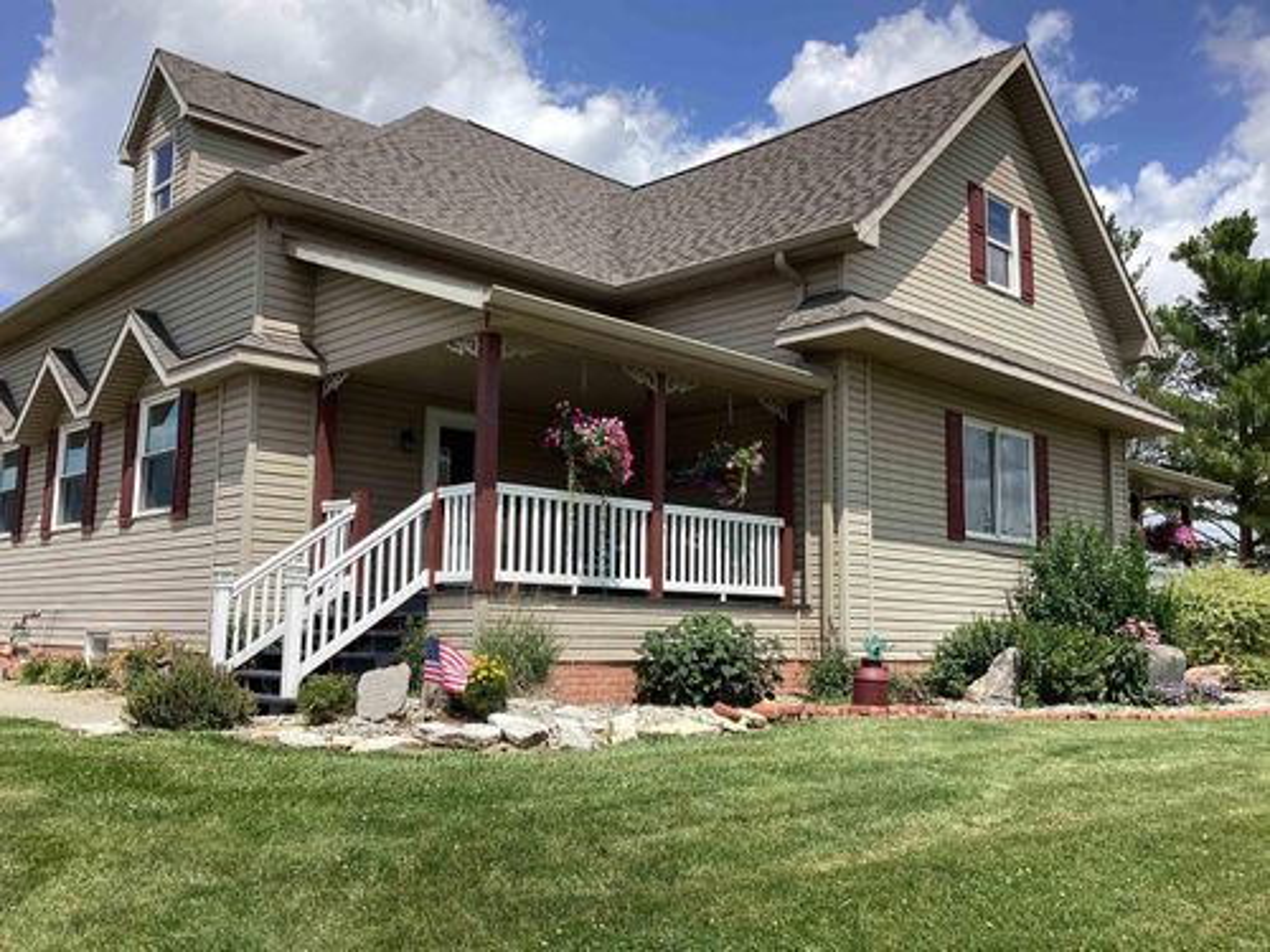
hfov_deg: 58.4
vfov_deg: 45.4
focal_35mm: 31
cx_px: 635
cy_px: 476
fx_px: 1137
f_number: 2.4
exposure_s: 1/1314
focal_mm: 3.3
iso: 25
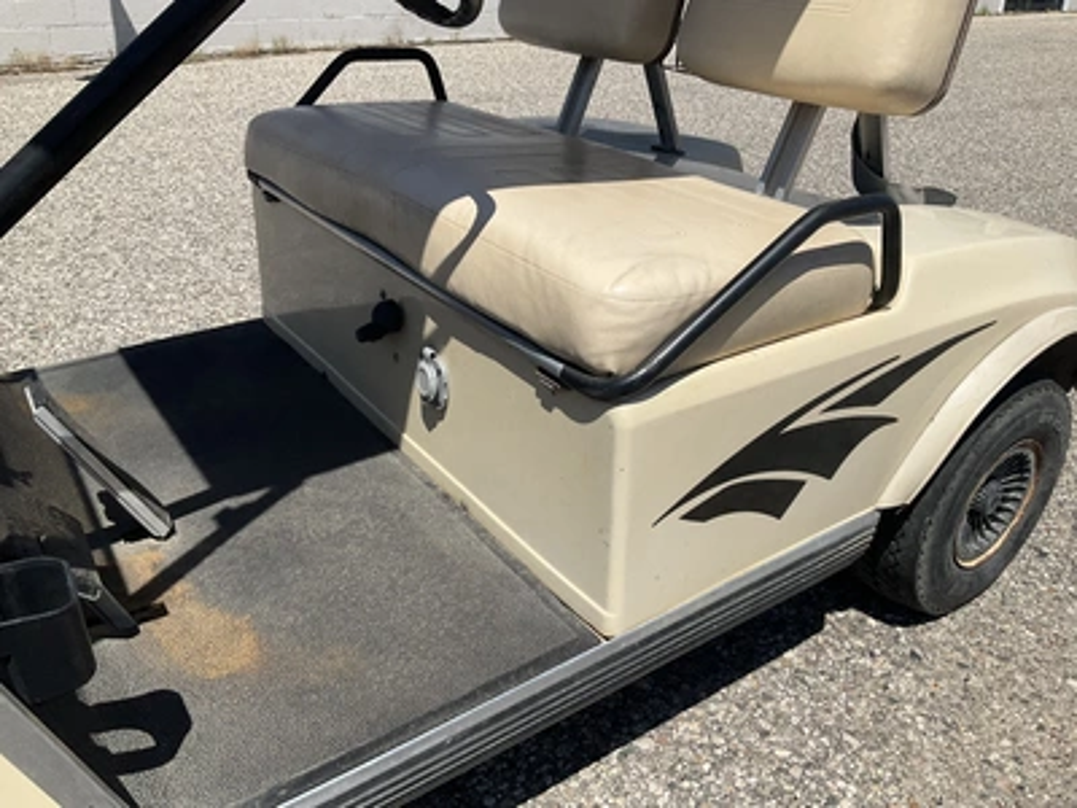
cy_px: 404
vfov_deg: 48.2
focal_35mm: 29
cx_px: 538
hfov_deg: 61.7
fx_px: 902
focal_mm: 3
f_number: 1.8
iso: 25
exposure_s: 1/2801
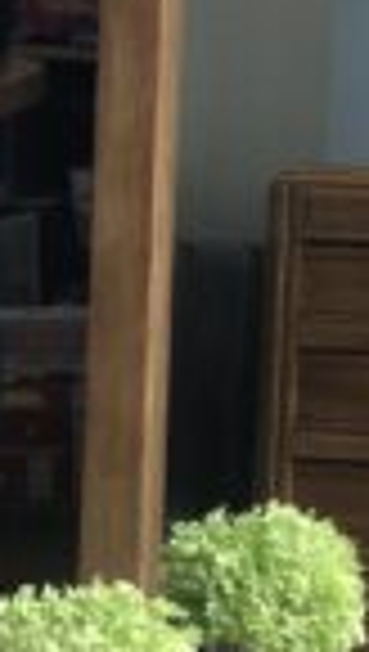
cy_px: 220
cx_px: 558
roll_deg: -1.1
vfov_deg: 13.7
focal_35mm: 156
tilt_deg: -7.5
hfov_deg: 7.7
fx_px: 2703
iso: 125
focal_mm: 6
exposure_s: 1/30
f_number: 2.4
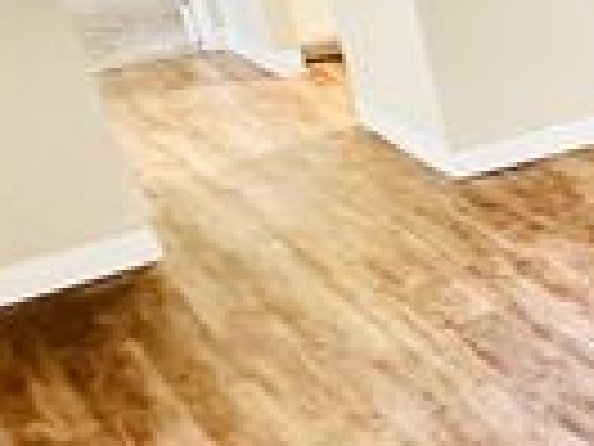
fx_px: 1167
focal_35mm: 68
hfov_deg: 21.1
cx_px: 1022
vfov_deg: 21.6
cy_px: 230
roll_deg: +0.5
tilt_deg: -25.9
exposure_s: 1/60
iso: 800
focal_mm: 2.22
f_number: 2.2
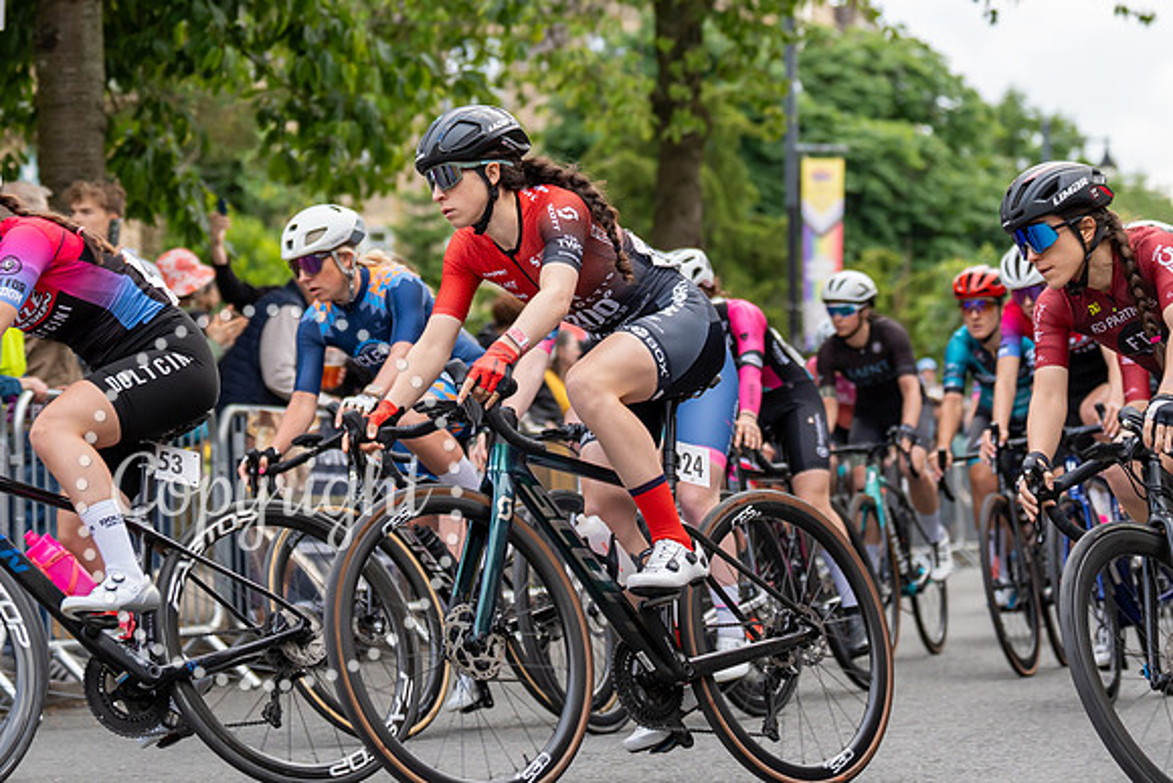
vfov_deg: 12.2
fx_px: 3645
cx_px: 491
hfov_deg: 18.3
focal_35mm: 112
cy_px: 158
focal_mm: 70
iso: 500
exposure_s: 1/500
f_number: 2.8
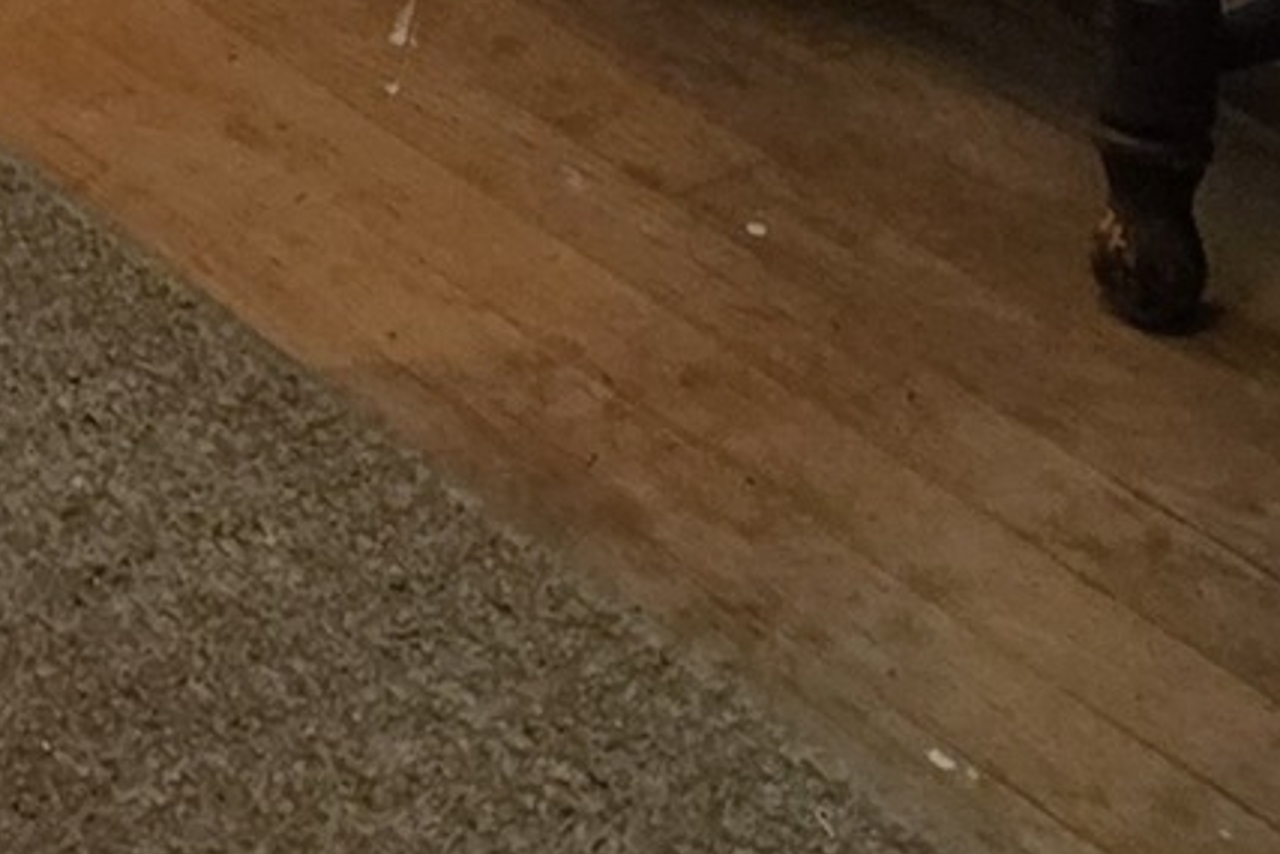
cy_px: -2139
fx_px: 6117
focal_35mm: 172
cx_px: -1139
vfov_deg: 6.8
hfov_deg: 11.0
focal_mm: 6.5
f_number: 1.4
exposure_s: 1/120
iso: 320
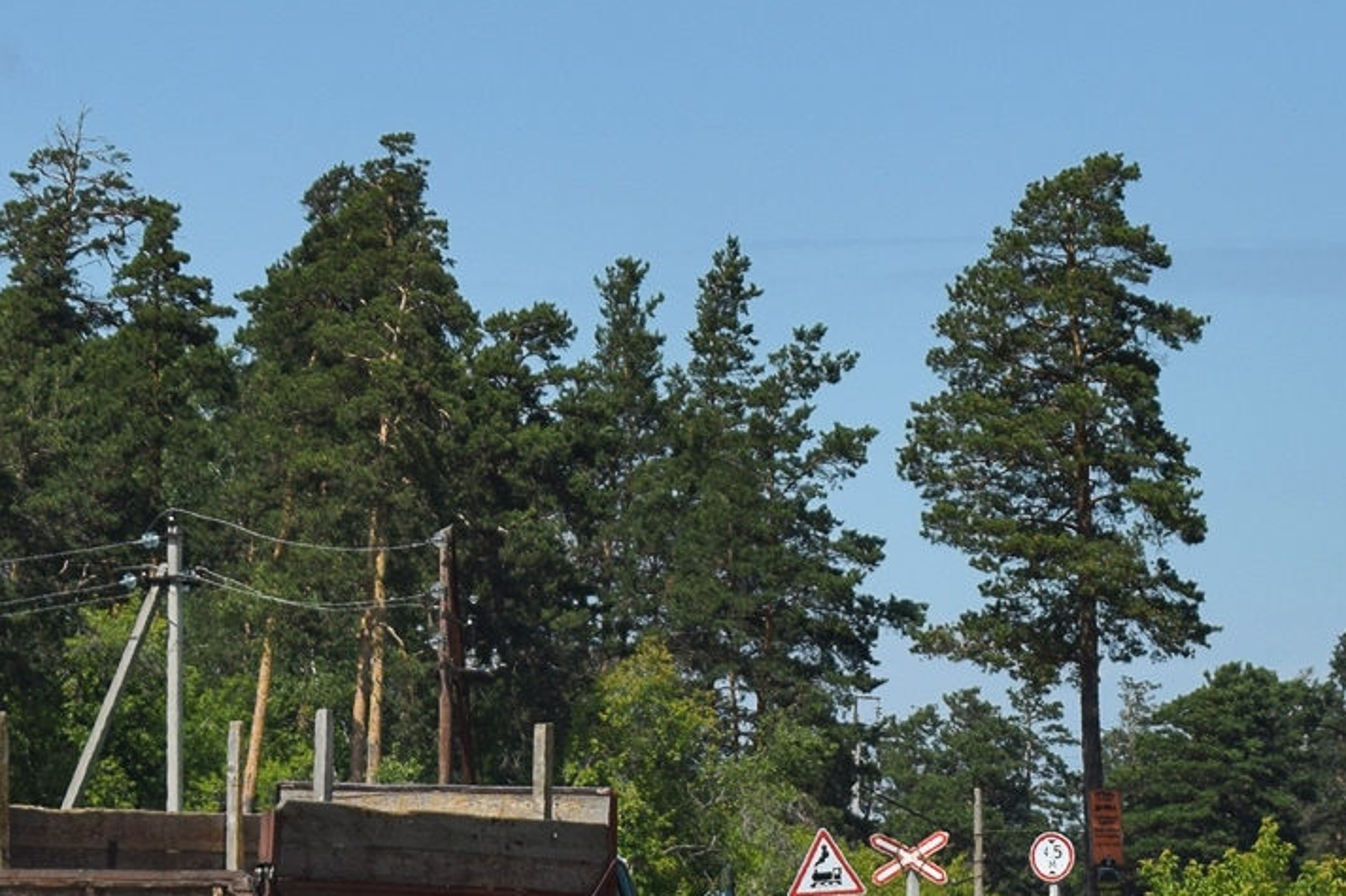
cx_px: 406
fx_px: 5190
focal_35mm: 139
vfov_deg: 9.9
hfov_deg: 14.7
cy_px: 673
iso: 100
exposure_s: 1/1000
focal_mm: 55
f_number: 5.6
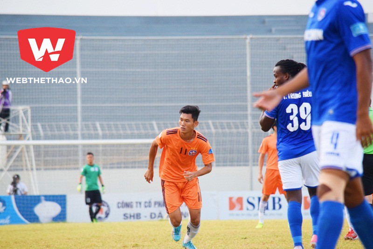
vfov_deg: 3.8
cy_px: 124
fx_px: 3729
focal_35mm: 360
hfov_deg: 5.7
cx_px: 186
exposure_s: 1/1600
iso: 1600
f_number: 6.3
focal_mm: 240
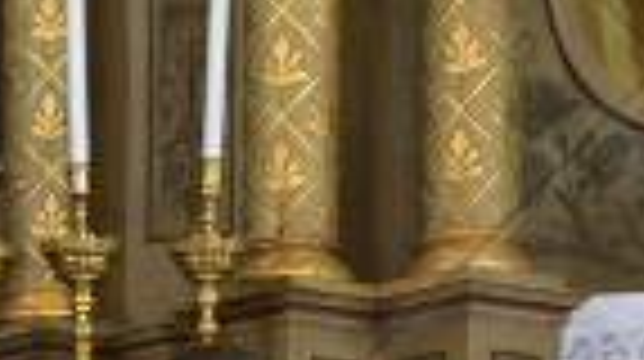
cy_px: 965
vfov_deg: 6.9
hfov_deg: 12.8
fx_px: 2763
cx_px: -234
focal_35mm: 162
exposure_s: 1/125
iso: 4000
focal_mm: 34
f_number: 4.5
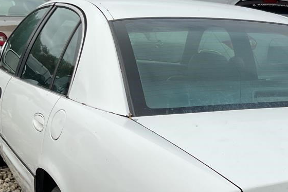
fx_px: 552
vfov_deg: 19.1
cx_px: 225
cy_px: 197
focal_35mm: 69
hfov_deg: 28.7
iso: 16
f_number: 1.8
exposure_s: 1/842
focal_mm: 3
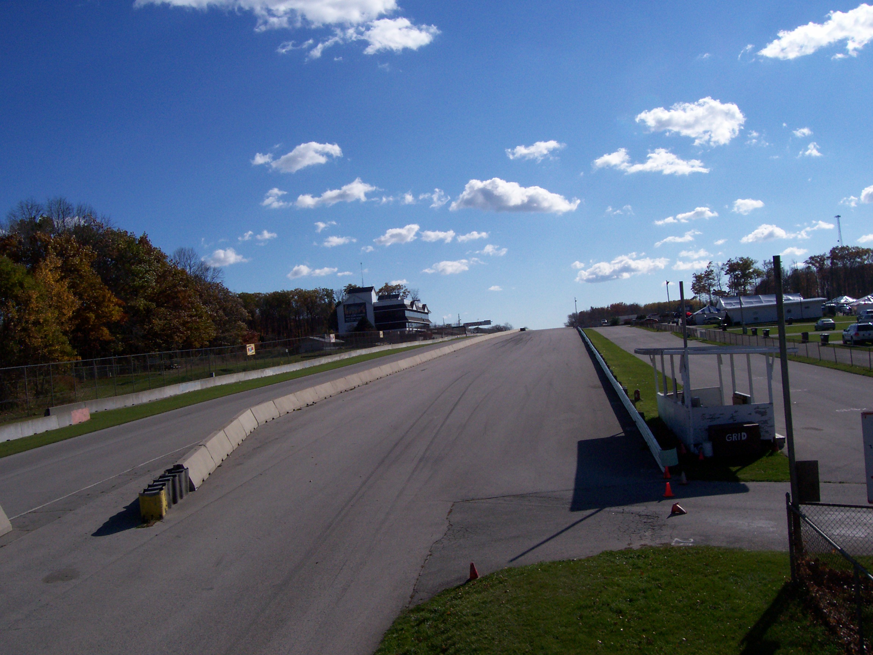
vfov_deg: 41.8
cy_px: 328
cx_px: 436
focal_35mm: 34
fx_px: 857
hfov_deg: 54.0
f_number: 5.1
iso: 80
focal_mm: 5.6
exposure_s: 1/857
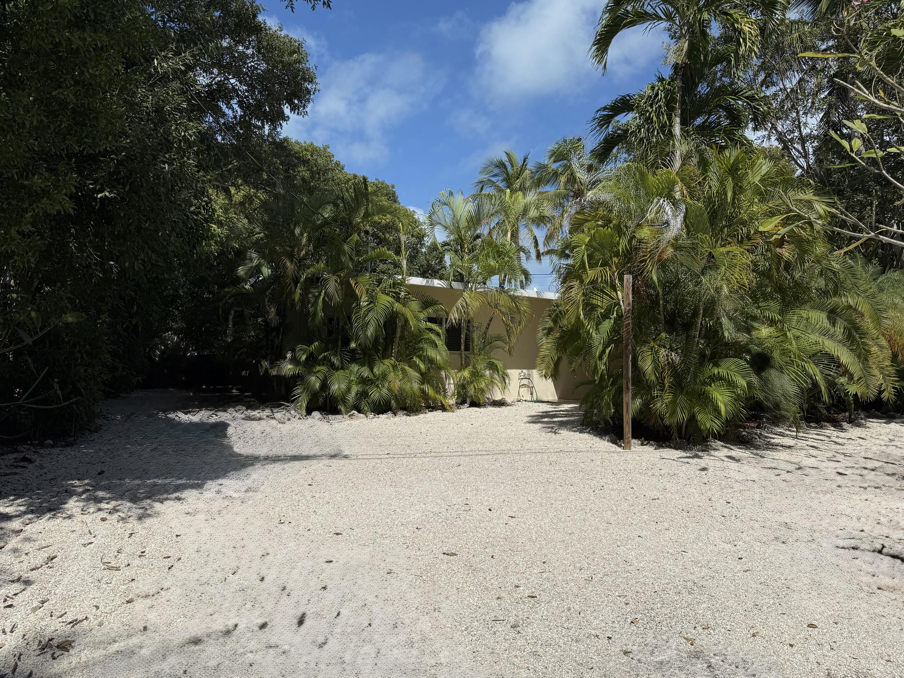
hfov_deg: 69.4
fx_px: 653
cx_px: 464
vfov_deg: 54.9
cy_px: 342
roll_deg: -0.3
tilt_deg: +2.4
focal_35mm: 25
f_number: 1.78
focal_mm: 6.76
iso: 80
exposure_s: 1/10309
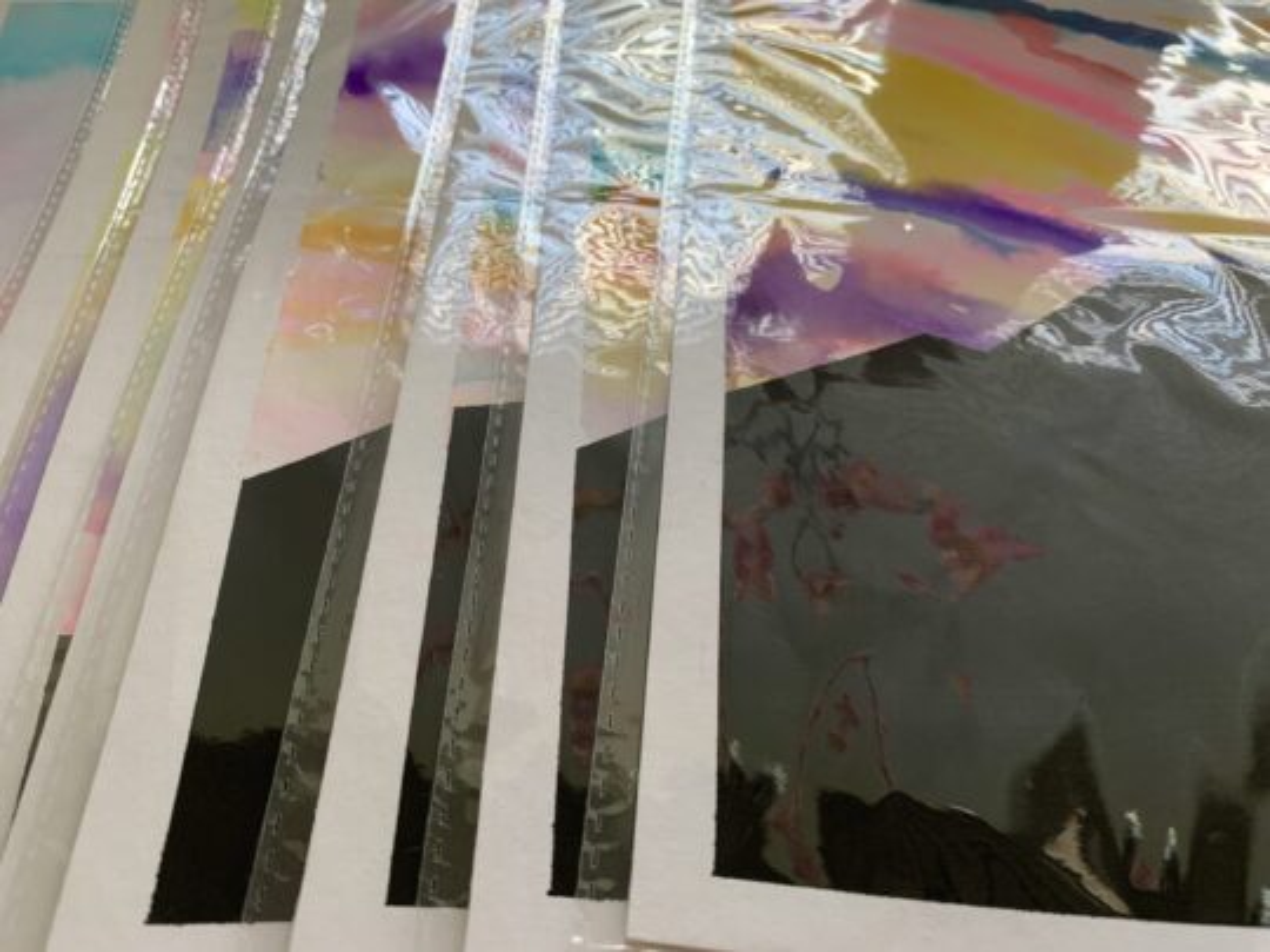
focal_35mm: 26
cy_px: 476
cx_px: 635
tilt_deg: -47.1
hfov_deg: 67.3
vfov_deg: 53.1
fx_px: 954
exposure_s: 1/121
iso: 64
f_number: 1.8
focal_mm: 4.25
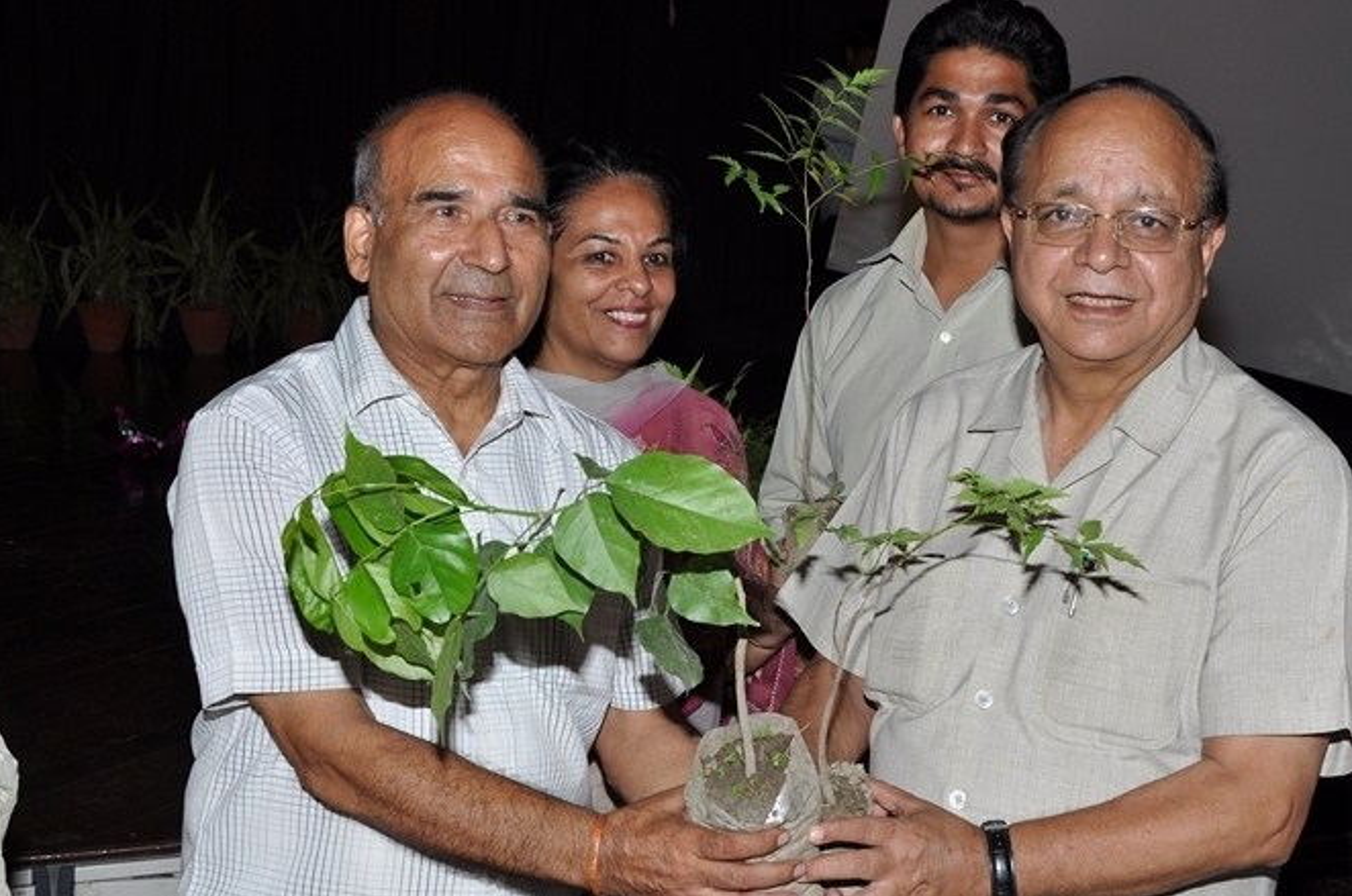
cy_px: 475
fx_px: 2175
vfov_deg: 23.3
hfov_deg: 34.4
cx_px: 796
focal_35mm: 58
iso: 250
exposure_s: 1/125
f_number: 9
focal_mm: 32
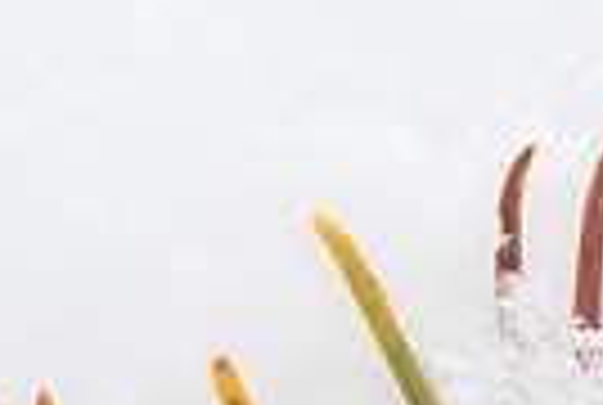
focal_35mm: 276
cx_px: 518
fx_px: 4633
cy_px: 813
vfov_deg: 4.9
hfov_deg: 7.4
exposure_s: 1/320
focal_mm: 60
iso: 2500
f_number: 20
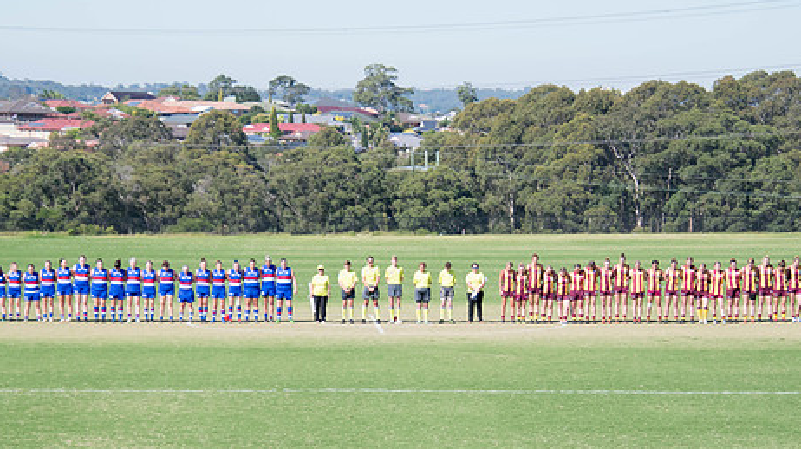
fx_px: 3205
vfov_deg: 8.0
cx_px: 379
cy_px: 331
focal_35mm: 151
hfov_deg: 14.2
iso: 640
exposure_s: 1/2500
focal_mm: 75
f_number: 5
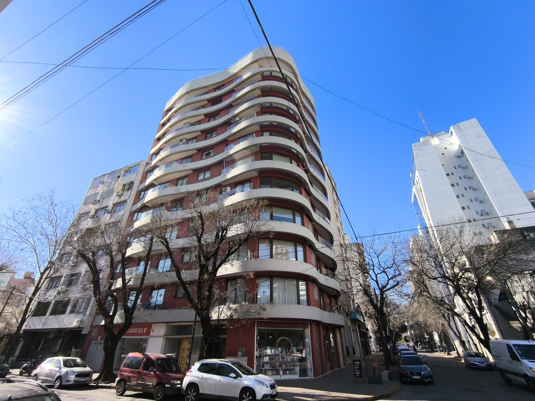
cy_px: 200
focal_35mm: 16
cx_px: 268
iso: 50
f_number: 2.2
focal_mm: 1.65
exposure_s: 1/954
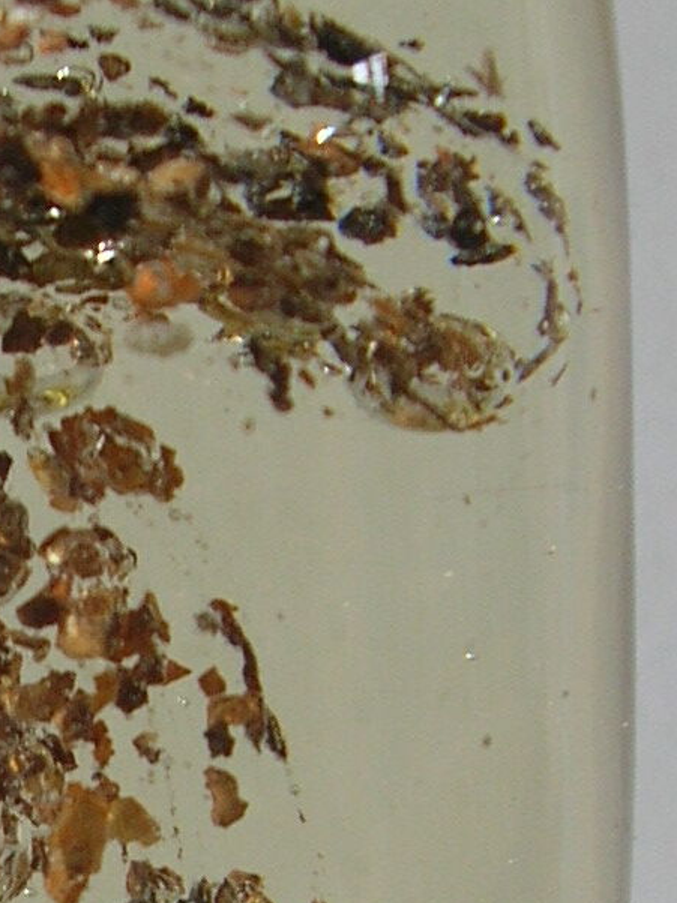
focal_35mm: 133
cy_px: 1066
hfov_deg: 11.1
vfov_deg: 14.4
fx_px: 3471
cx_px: 42
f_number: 2.8
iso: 50
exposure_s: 1/30
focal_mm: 5.8
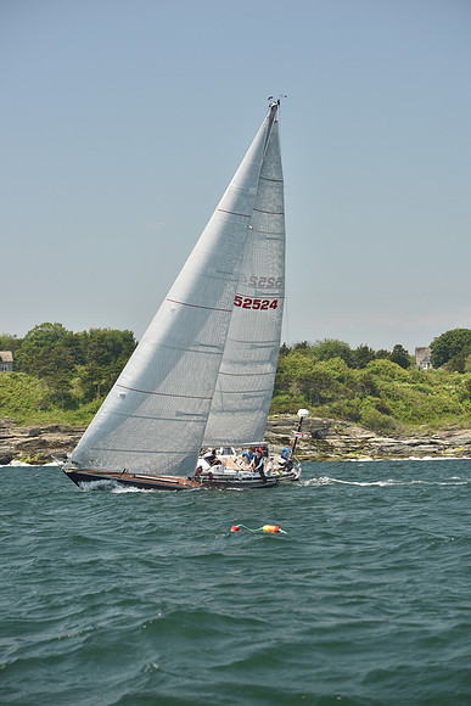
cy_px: 353
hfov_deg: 14.0
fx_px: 1922
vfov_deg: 20.8
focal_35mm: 98
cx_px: 236
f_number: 5
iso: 250
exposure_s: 1/640
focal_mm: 98
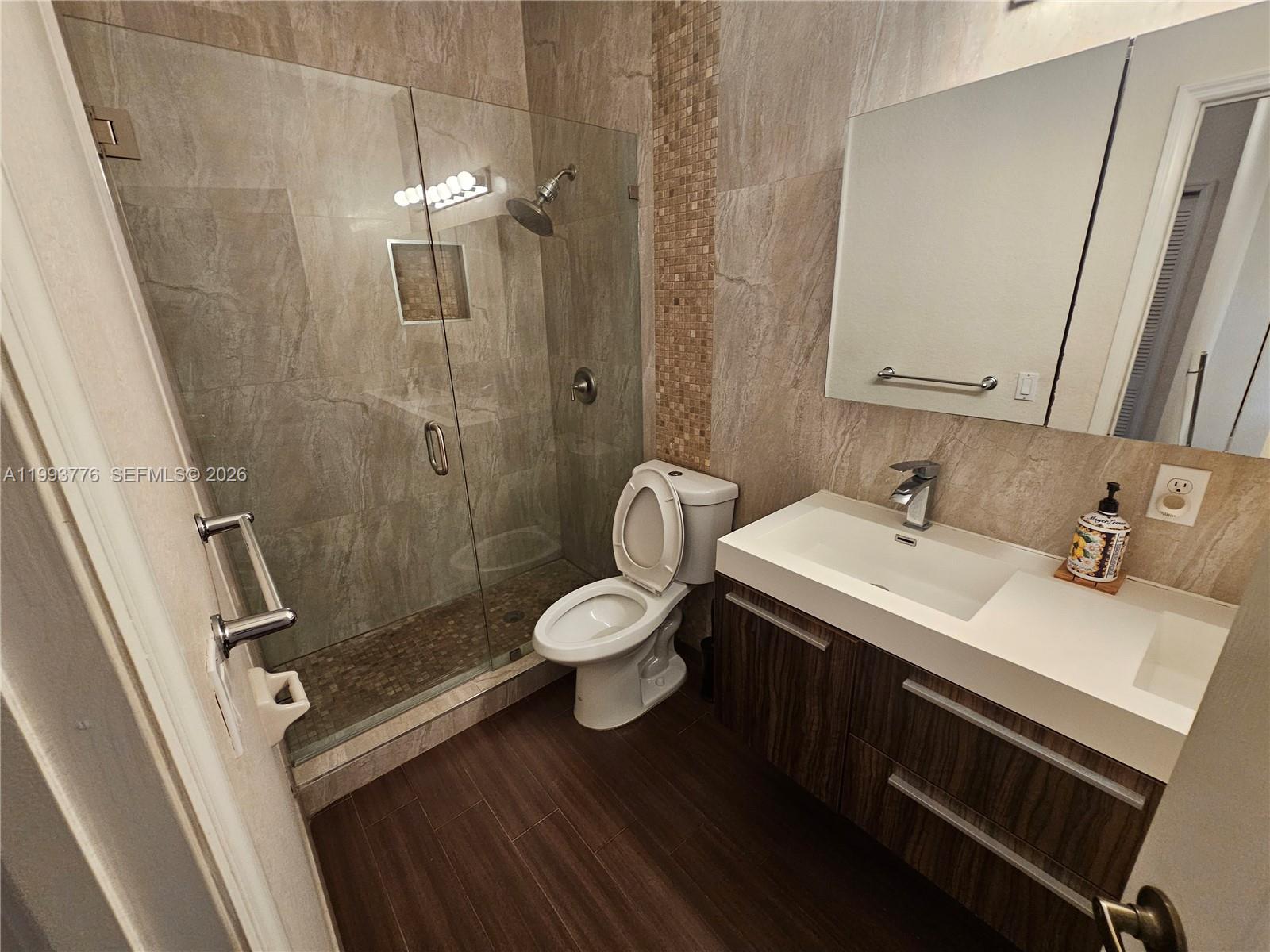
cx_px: 635
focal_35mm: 13
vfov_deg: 89.9
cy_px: 476
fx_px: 477
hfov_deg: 106.2
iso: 320
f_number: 2.2
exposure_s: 1/40
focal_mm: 2.2
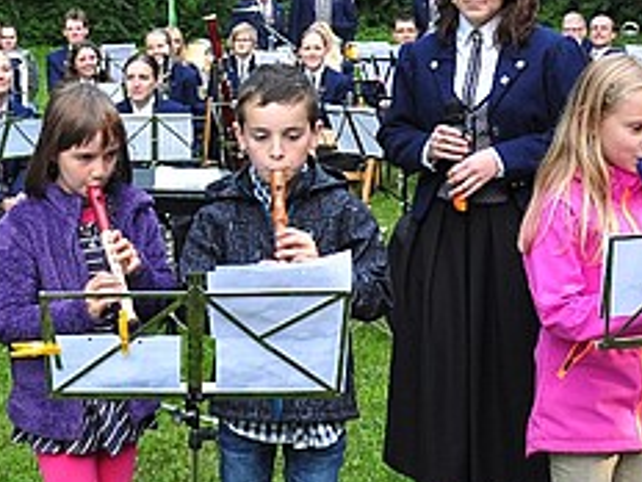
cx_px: 138
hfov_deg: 28.4
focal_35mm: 67
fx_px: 1243
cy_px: 97
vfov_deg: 21.7
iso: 400
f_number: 3.5
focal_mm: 18
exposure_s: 1/180
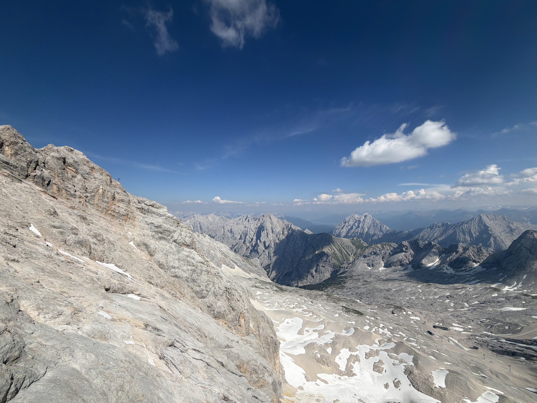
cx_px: 268
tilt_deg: +0.3
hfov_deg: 102.1
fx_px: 217
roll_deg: +0.8
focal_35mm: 14
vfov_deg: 85.7
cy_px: 202
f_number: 2.2
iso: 20
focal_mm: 2.22
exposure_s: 1/1399
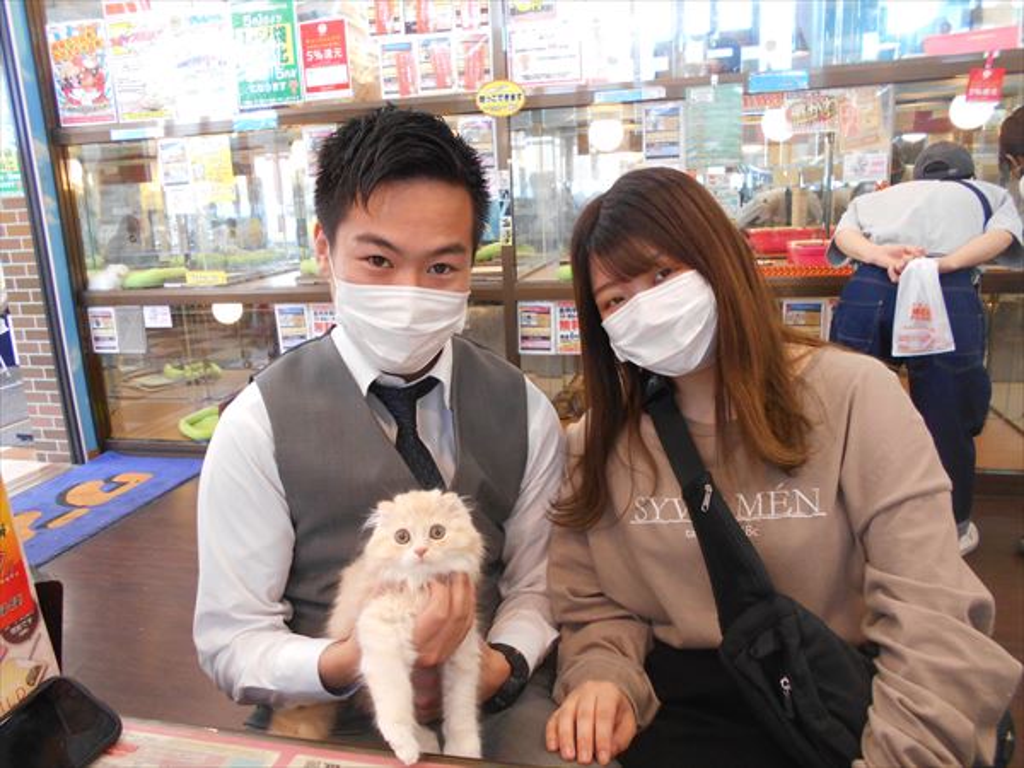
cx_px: 512
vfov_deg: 53.1
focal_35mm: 26
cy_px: 384
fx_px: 769
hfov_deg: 67.3
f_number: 3.2
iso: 250
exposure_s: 1/30
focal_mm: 4.6
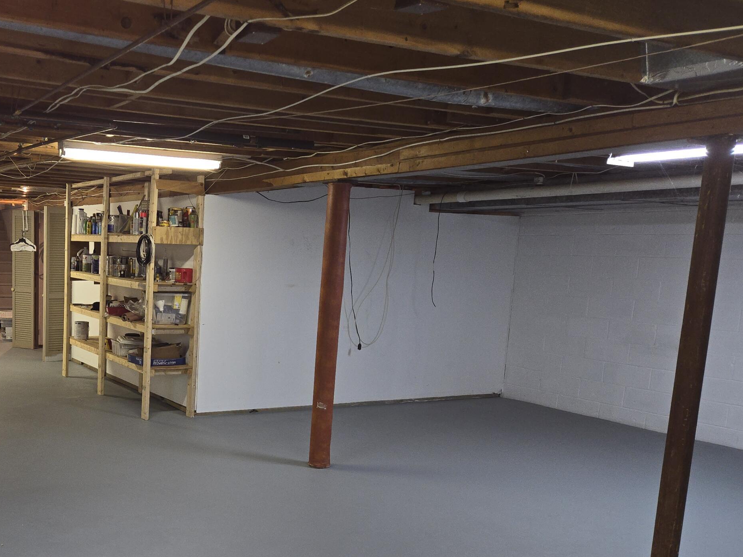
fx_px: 794
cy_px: 384
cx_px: 152
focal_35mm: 37
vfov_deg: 38.1
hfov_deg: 47.5
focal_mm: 5.4
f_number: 1.8
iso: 100
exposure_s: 1/40
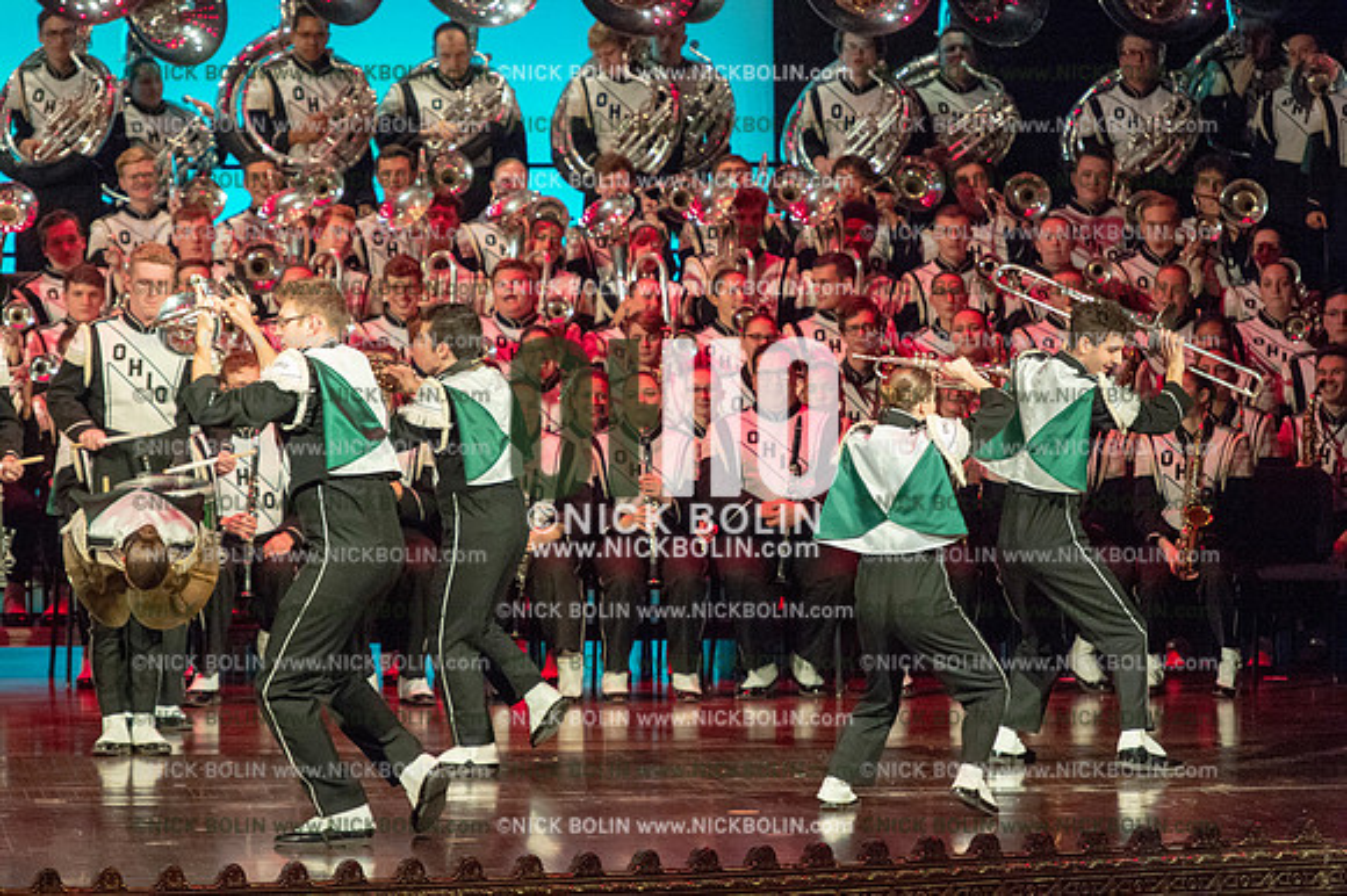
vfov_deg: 6.0
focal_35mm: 230
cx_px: 674
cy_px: 448
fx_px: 8601
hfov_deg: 9.0
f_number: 5.6
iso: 8000
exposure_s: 1/320
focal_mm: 230
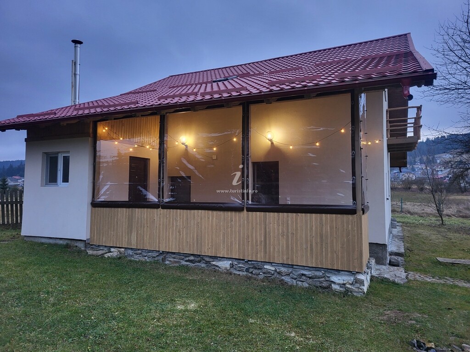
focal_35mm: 26
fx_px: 353
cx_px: 235
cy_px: 176
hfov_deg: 67.3
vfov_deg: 53.1
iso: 200
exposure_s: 1/100
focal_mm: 5.4
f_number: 1.8
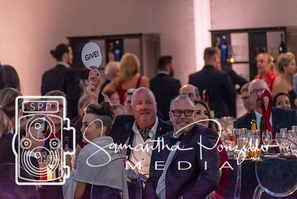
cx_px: 148
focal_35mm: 331
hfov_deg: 6.2
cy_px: 100
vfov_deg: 4.2
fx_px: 2729
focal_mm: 220
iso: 6400
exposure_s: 1/60
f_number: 5.6
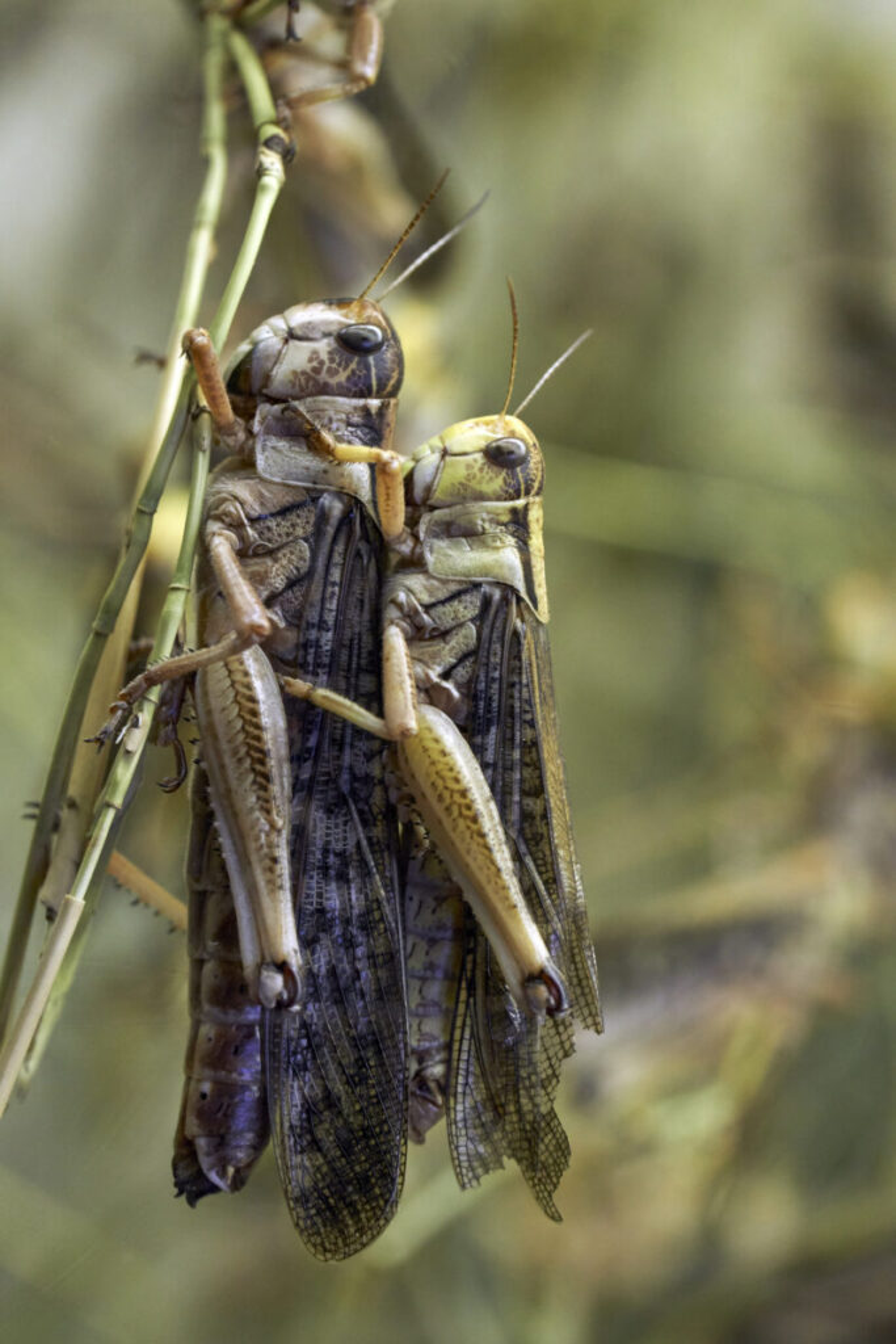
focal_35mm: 135
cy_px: 672
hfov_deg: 10.2
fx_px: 5038
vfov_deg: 15.2
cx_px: 448
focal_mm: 90
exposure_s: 1/80
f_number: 7.1
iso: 1600
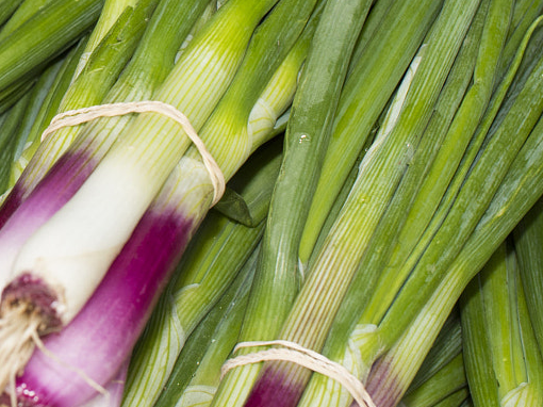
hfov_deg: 12.7
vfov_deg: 9.7
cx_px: -164
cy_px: -108
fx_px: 2368
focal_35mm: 151
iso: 200
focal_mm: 50
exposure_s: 1/100
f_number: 8
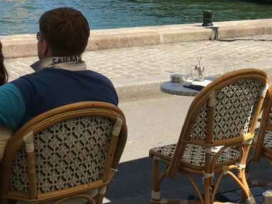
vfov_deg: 16.6
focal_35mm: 85
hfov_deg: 22.7
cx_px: 220
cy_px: -49
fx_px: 668
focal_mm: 4.15
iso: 25
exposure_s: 1/986
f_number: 2.2
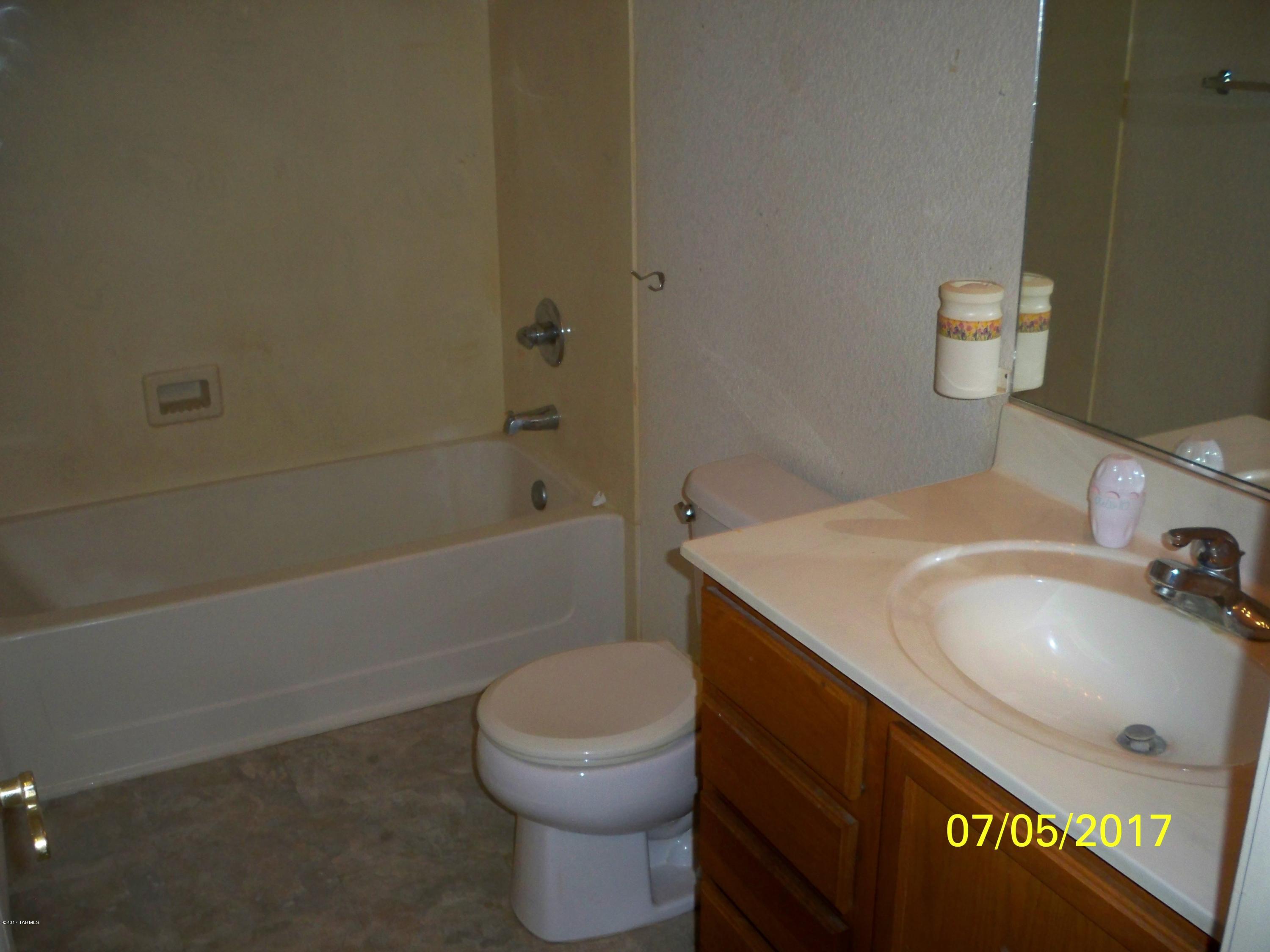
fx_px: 1284
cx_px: 635
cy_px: 476
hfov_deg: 52.6
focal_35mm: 35
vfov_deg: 40.7
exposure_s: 1/60
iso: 200
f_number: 3.1
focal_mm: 6.3
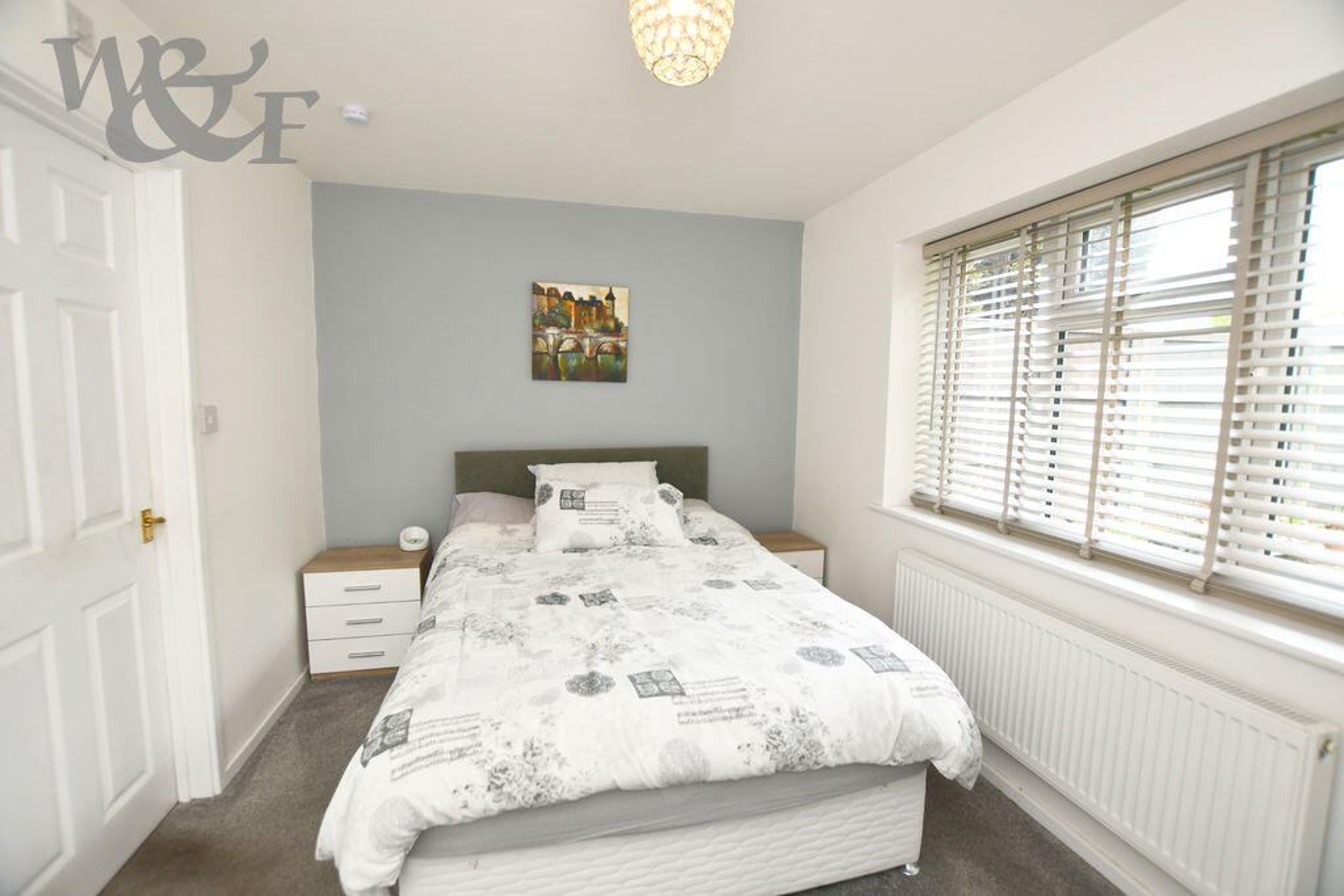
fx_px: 560
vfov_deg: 77.3
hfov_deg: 100.4
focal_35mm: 15
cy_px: 448
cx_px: 672
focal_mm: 10
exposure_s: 1/60
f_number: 4
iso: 220
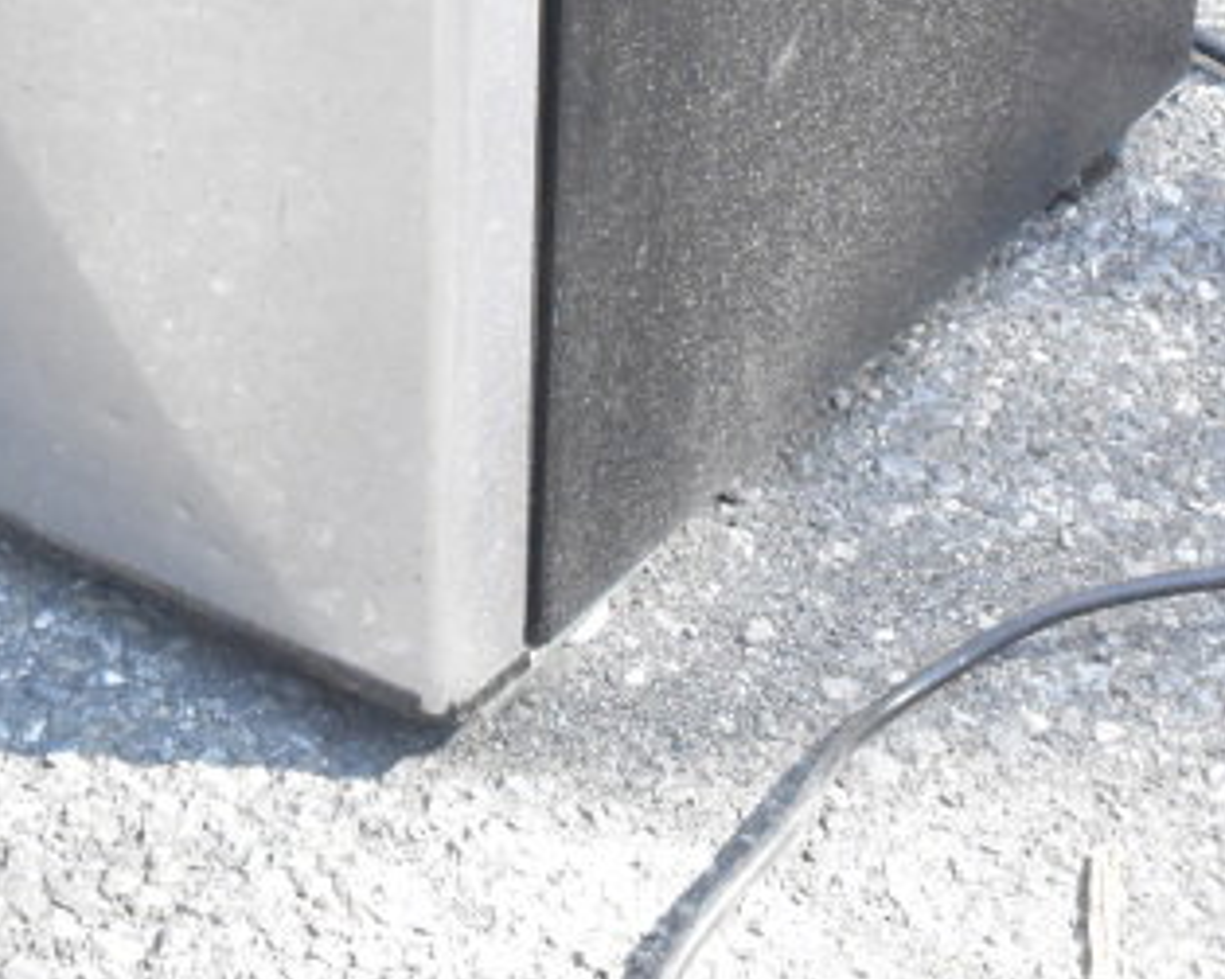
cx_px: 113
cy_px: -532
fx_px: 4458
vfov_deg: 11.9
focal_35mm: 123
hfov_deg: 15.5
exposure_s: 1/640
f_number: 13
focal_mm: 30
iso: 6400
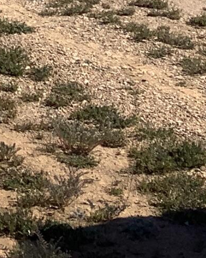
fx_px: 1409
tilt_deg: -2.5
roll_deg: +1.4
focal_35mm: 185
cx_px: -453
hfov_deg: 7.2
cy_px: -253
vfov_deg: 9.7
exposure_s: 1/1664
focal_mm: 3.3
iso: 25
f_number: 2.4
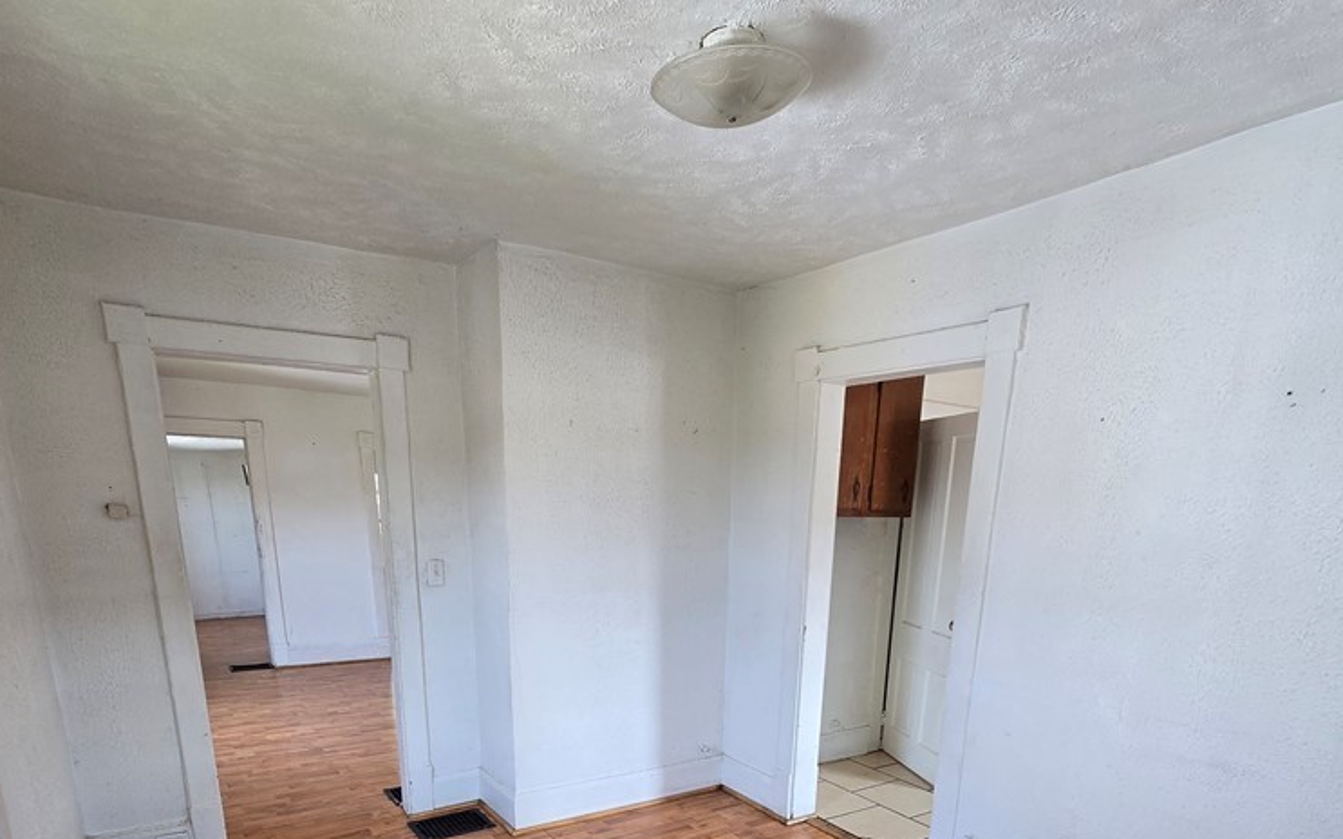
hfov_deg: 88.0
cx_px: 681
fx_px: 695
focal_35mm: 19
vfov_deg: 55.6
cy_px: 721
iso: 80
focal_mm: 2.2
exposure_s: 1/60
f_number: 2.2
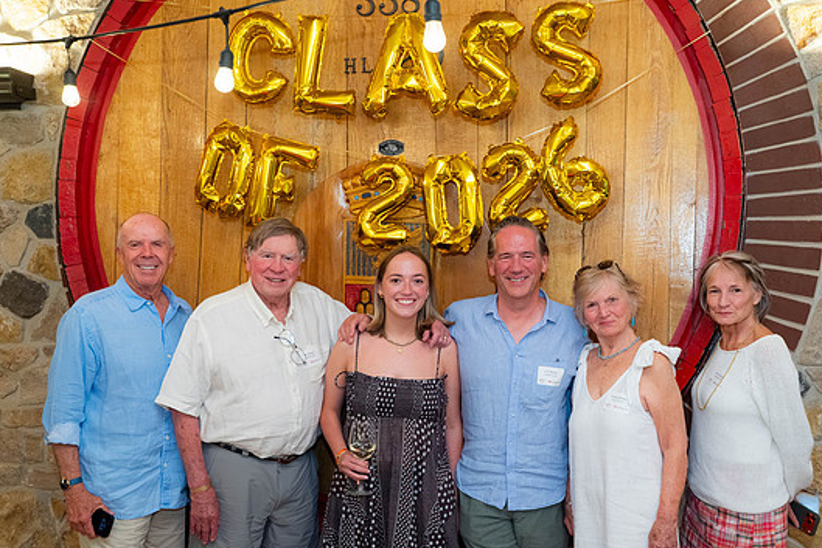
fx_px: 799
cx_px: 450
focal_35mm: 35
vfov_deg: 37.8
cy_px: 307
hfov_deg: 54.3
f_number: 4
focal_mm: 28
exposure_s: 1/125
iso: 2000
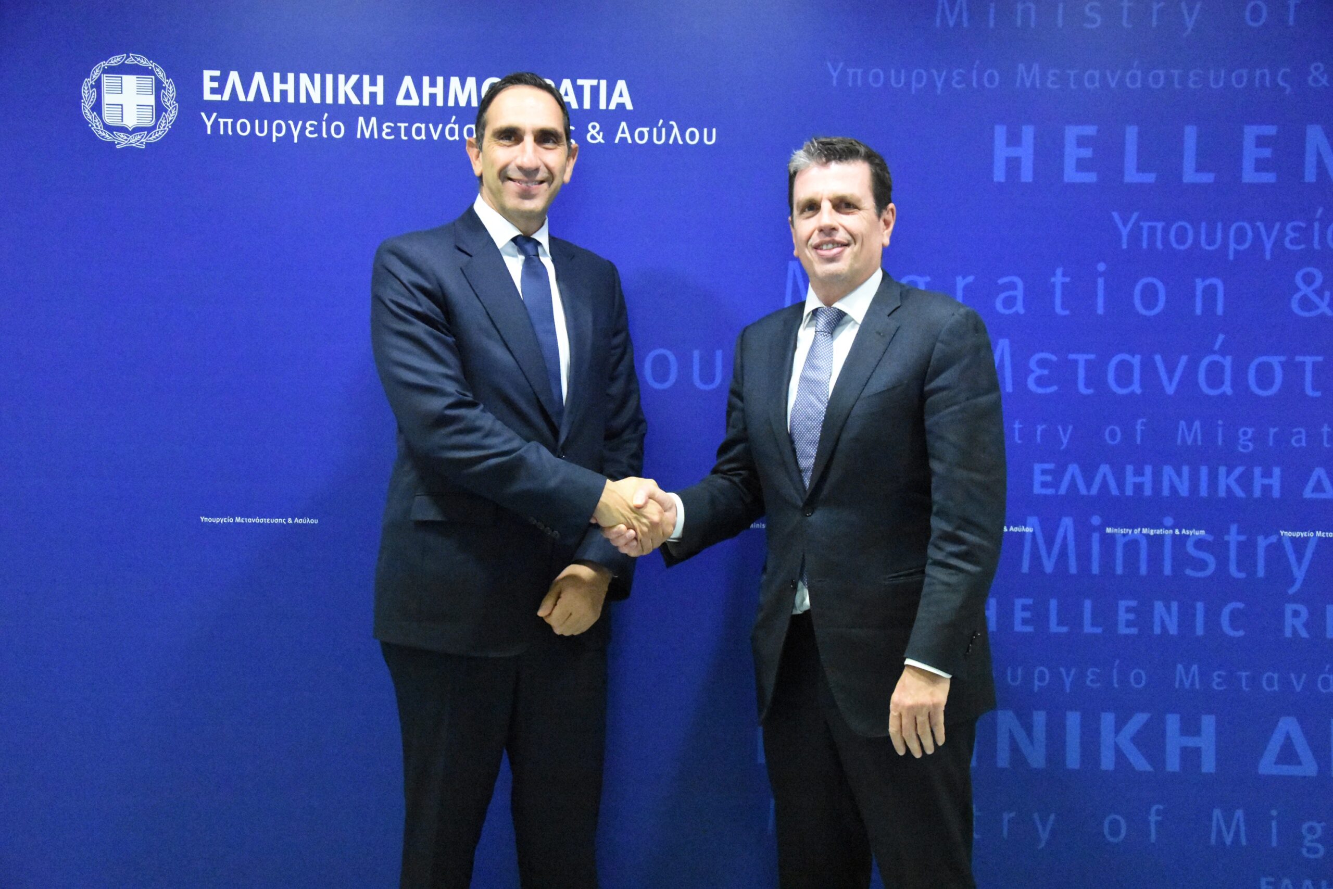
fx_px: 1888
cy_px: 444
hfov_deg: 38.9
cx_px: 666
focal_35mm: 51
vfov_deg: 26.5
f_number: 4.2
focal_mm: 34
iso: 18000
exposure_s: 1/200
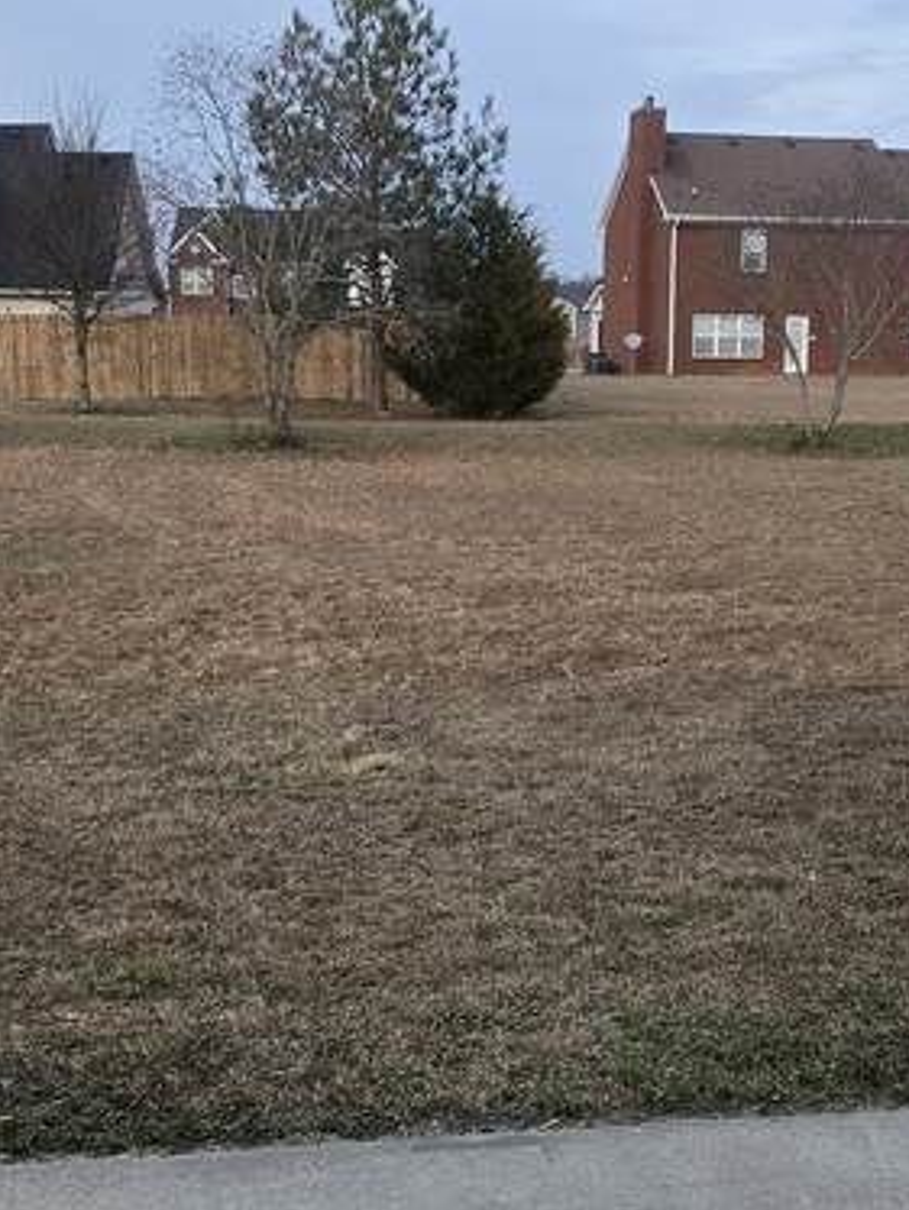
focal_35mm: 59
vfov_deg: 32.4
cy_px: 825
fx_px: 2063
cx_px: 563
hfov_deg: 24.8
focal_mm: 6.3
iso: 160
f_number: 1.7
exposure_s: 1/180
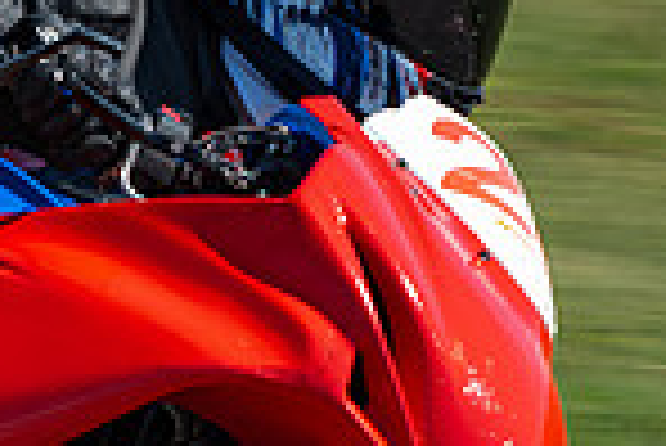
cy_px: 452
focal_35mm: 1157
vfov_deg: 1.2
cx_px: -925
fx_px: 21425
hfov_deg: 1.8
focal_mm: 200
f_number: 13
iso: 110
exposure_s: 1/200
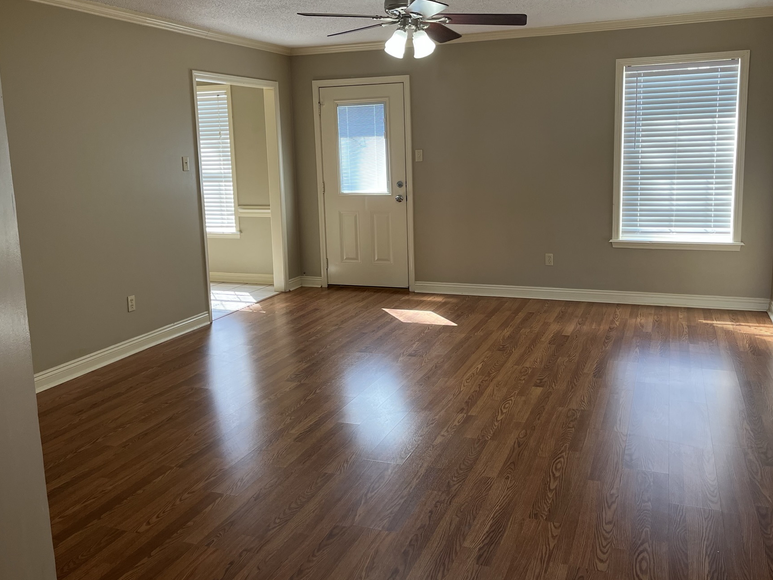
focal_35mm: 31
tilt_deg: -7.8
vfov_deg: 45.3
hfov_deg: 58.3
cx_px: 413
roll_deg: +0.9
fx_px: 692
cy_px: 253
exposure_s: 1/120
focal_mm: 5.1
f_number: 1.6
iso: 125
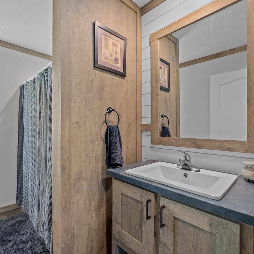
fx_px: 149
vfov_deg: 80.7
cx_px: 104
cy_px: 127
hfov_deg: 80.0
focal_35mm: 18
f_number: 8
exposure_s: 1/1.25
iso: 250
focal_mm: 14
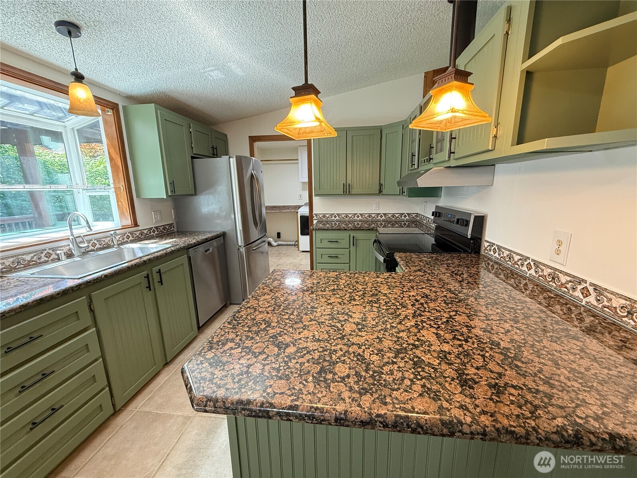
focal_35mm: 14
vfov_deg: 85.7
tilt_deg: -10.8
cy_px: 239
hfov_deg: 102.1
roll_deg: +0.9
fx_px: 258
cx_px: 318
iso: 500
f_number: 2.2
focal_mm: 2.22
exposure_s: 1/60
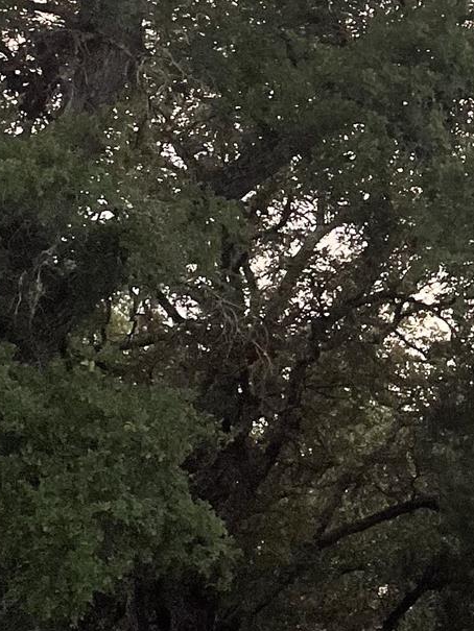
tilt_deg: +13.7
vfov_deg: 19.8
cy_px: 366
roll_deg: -5.8
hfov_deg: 13.8
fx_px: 1807
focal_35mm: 99
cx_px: 757
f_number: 1.6
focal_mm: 4.2
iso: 125
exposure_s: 1/121
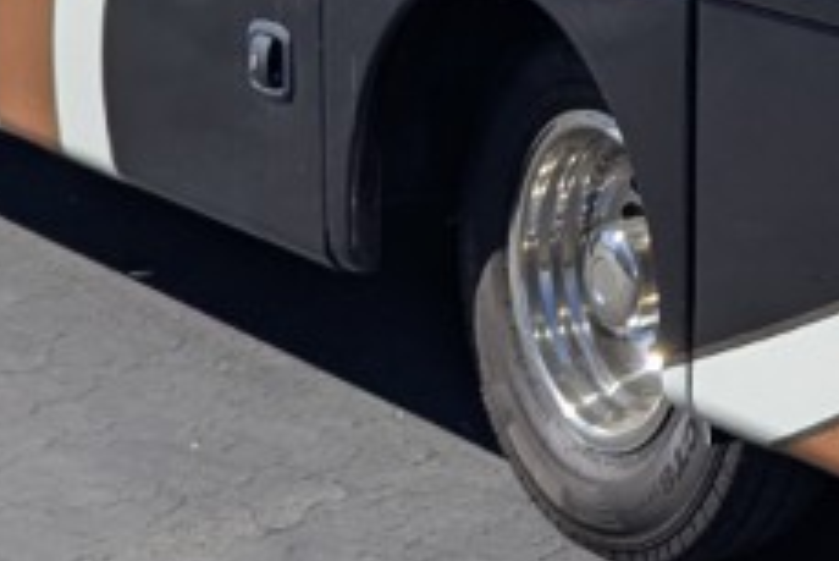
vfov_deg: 8.4
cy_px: -708
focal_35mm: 152
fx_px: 3545
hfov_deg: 12.8
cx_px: 1237
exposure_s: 1/2899
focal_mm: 6.81
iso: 45
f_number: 1.85
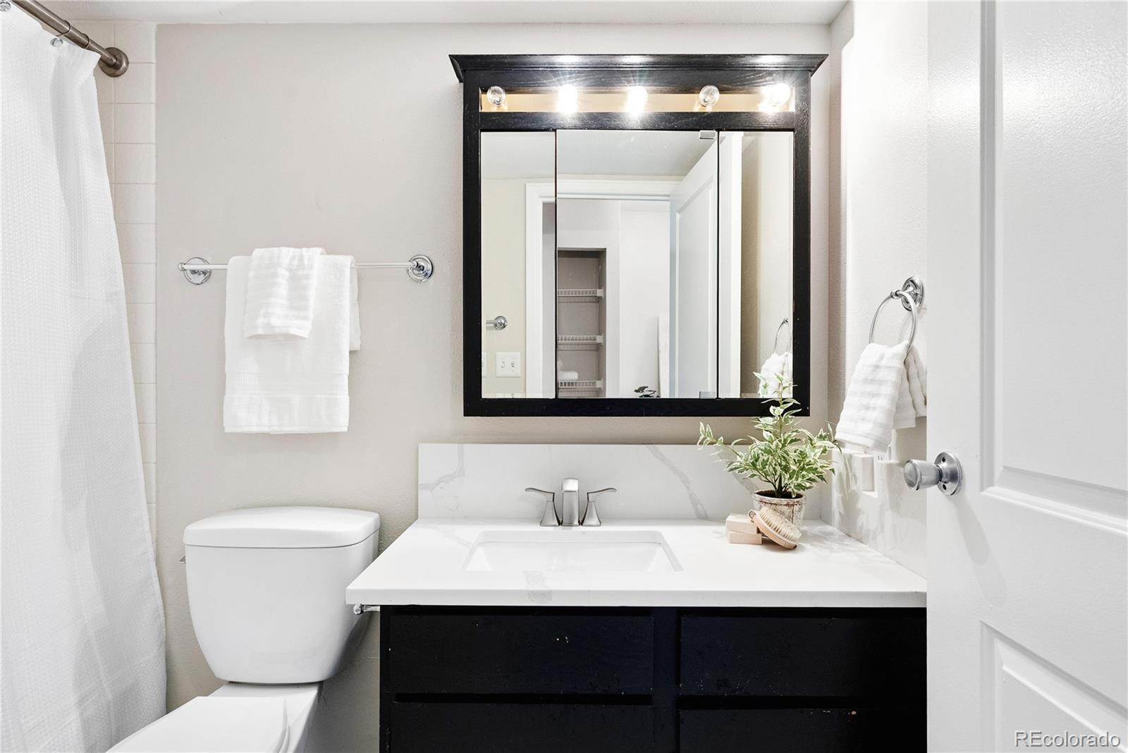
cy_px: 376
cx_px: 564
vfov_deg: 64.6
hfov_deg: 86.9
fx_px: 596
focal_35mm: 19
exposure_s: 1/10
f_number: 8
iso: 1000
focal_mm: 19
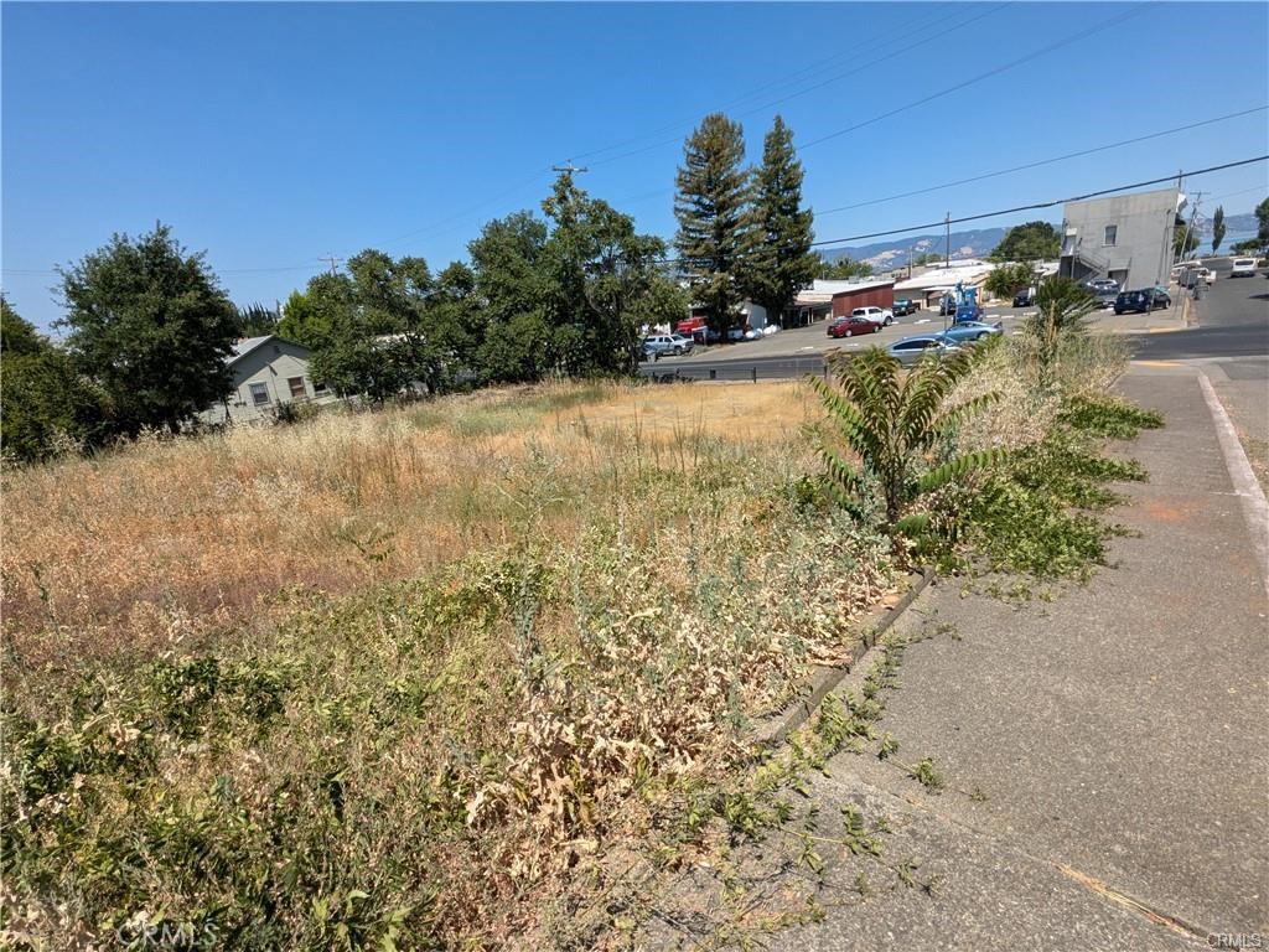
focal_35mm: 16
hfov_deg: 94.5
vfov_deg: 78.1
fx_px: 587
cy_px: 476
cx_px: 634
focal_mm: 2.22
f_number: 2.2
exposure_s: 1/1170
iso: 42
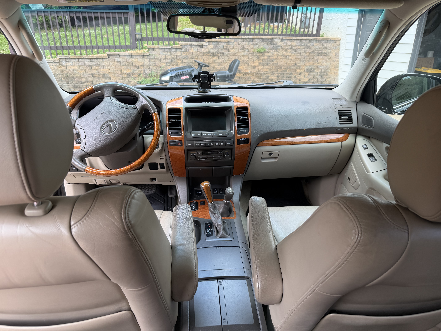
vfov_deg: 56.8
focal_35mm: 24
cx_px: 220
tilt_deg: -22.3
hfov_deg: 71.6
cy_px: 166
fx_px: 306
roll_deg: +0.0
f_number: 1.78
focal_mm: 6.76
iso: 80
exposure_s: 1/239
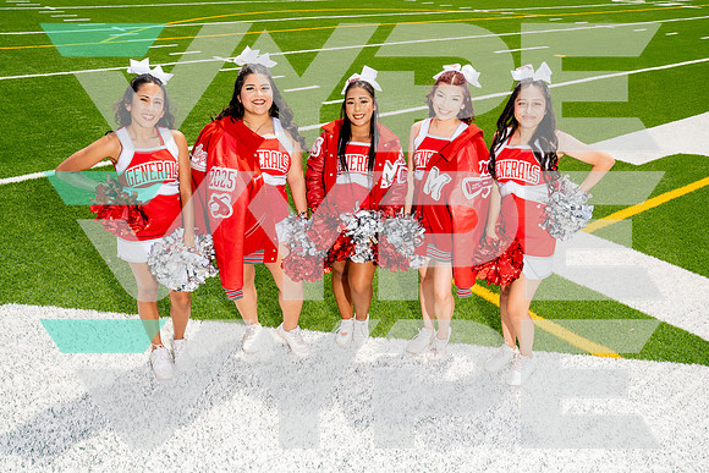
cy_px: 236
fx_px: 681
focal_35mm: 35
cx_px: 354
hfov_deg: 55.0
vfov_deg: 38.3
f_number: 8
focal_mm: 34
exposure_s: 1/250
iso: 100
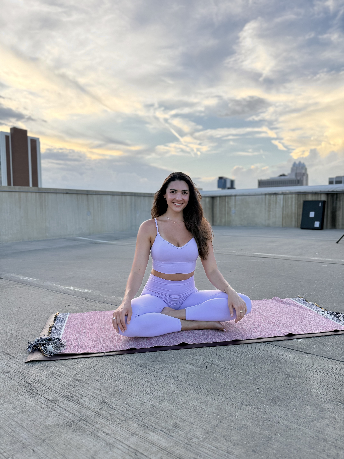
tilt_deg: -3.3
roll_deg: -0.1
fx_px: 318
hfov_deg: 56.8
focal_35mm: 24
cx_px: 172
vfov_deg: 71.6
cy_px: 230
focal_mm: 6.76
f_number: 1.78
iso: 100
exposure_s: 1/695
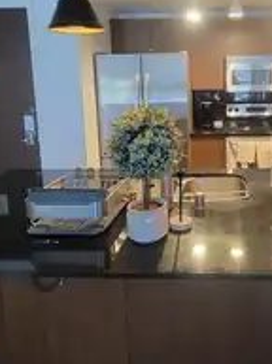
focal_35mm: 27
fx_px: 284
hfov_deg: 49.1
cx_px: 206
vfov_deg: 63.2
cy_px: 111
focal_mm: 2.2
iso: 400
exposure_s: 1/30
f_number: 2.2
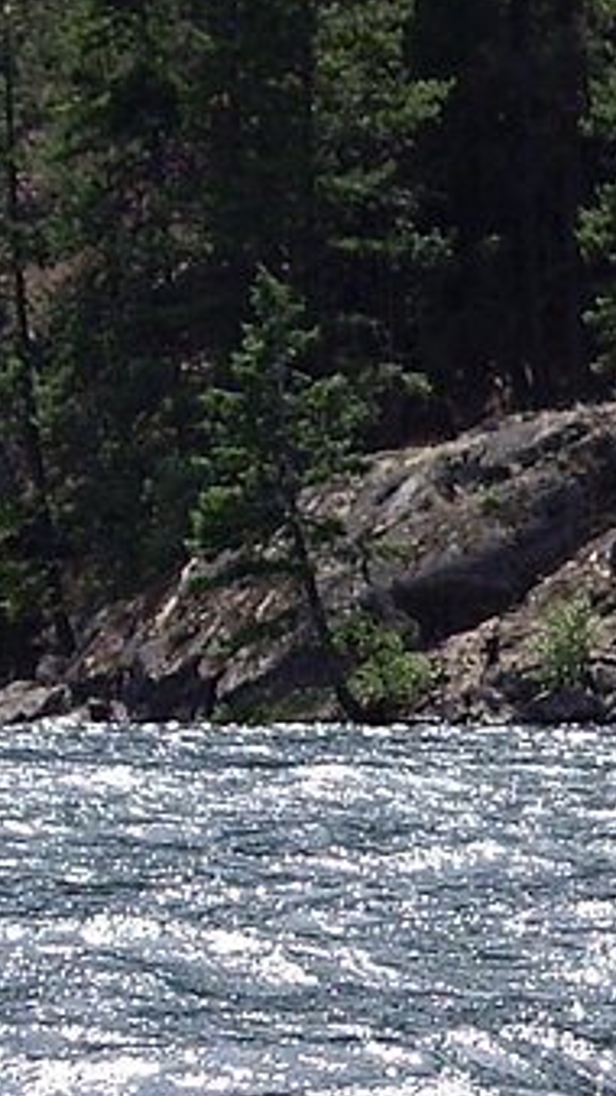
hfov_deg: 3.0
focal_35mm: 402
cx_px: 1122
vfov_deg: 5.4
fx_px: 11679
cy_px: 811
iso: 50
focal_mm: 16.3
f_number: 4.3
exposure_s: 1/320
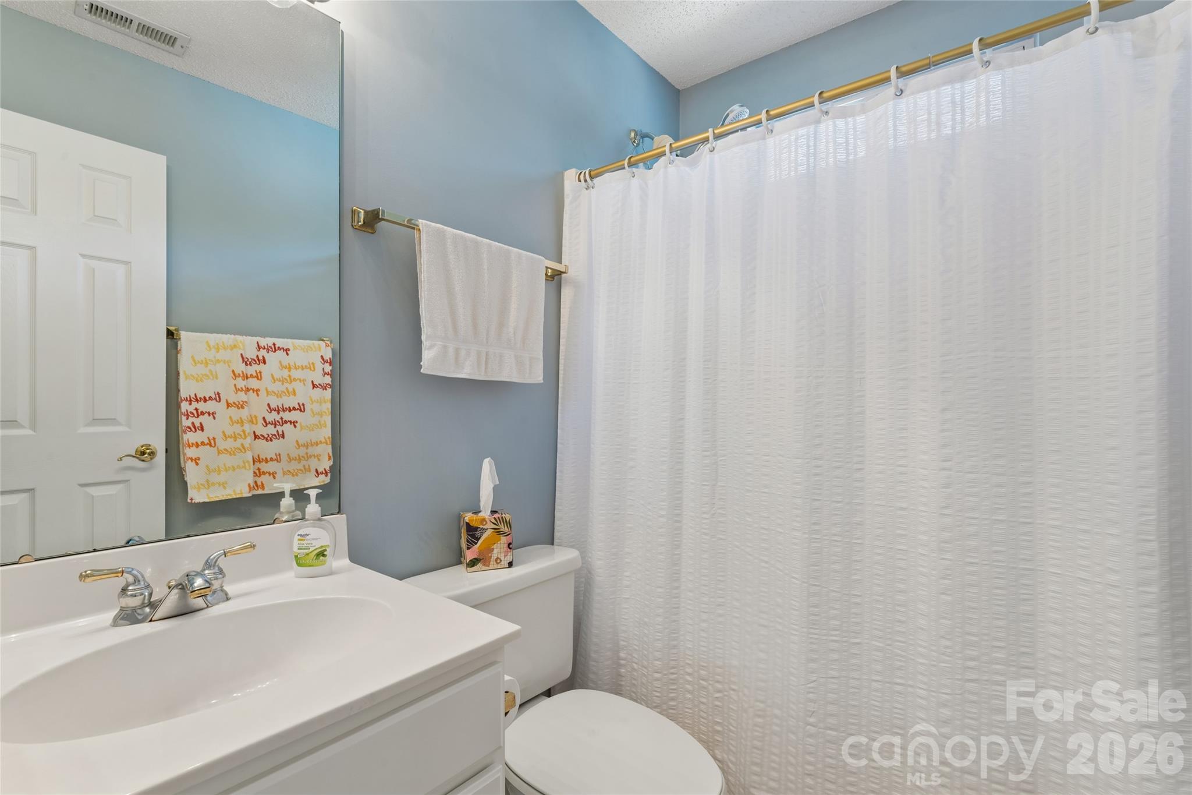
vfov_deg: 72.4
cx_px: 596
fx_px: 543
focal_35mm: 16
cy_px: 398
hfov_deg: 95.3
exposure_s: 1/2
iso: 100
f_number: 13
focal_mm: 16.4
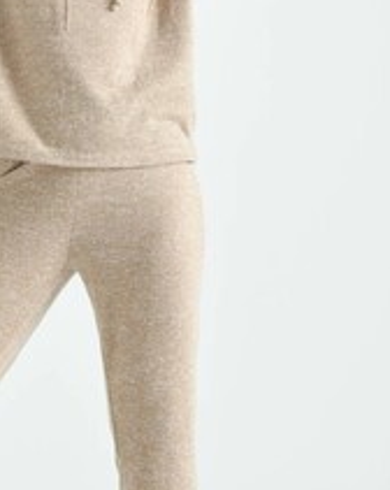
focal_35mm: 207
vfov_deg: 9.3
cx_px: 42
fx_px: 2995
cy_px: 190
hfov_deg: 7.4
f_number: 5.6
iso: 100
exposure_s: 1/125
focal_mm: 86
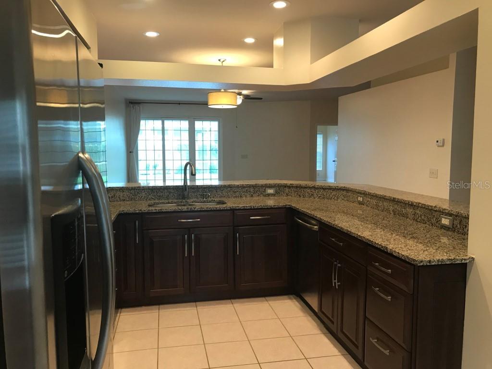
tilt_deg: -4.9
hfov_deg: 63.4
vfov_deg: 49.7
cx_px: 246
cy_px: 184
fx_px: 398
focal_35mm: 28
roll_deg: +0.0
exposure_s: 1/17
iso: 40
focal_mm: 3.99
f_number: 1.8
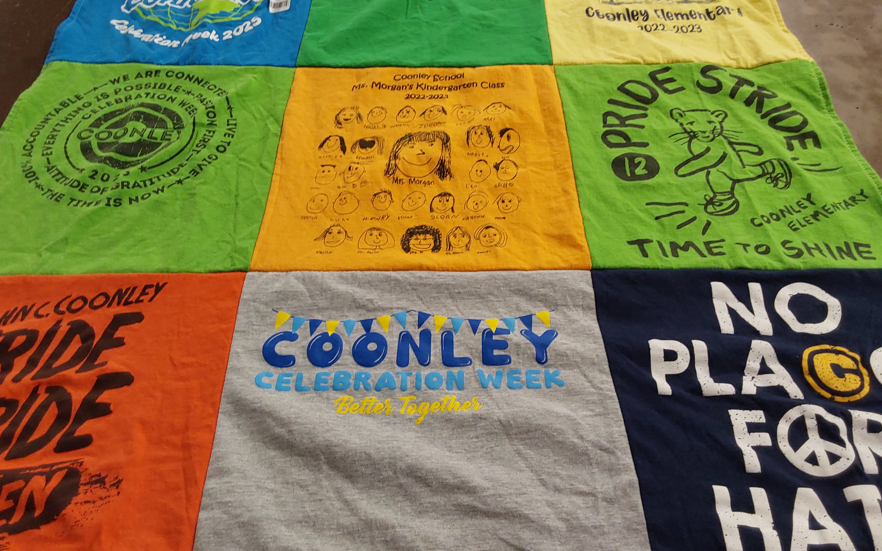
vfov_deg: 41.8
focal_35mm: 30
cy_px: 276
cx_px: 438
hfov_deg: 62.9
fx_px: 721
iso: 80
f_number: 1.9
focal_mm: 2.91
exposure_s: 1/60
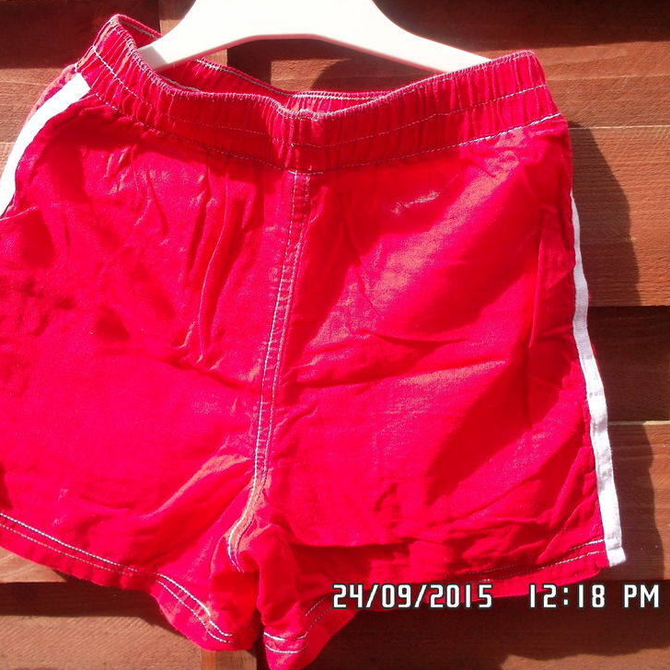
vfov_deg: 48.4
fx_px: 745
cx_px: 314
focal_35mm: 34
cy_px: 328
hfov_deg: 48.4
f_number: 3.3
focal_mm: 4.1
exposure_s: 1/300
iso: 80
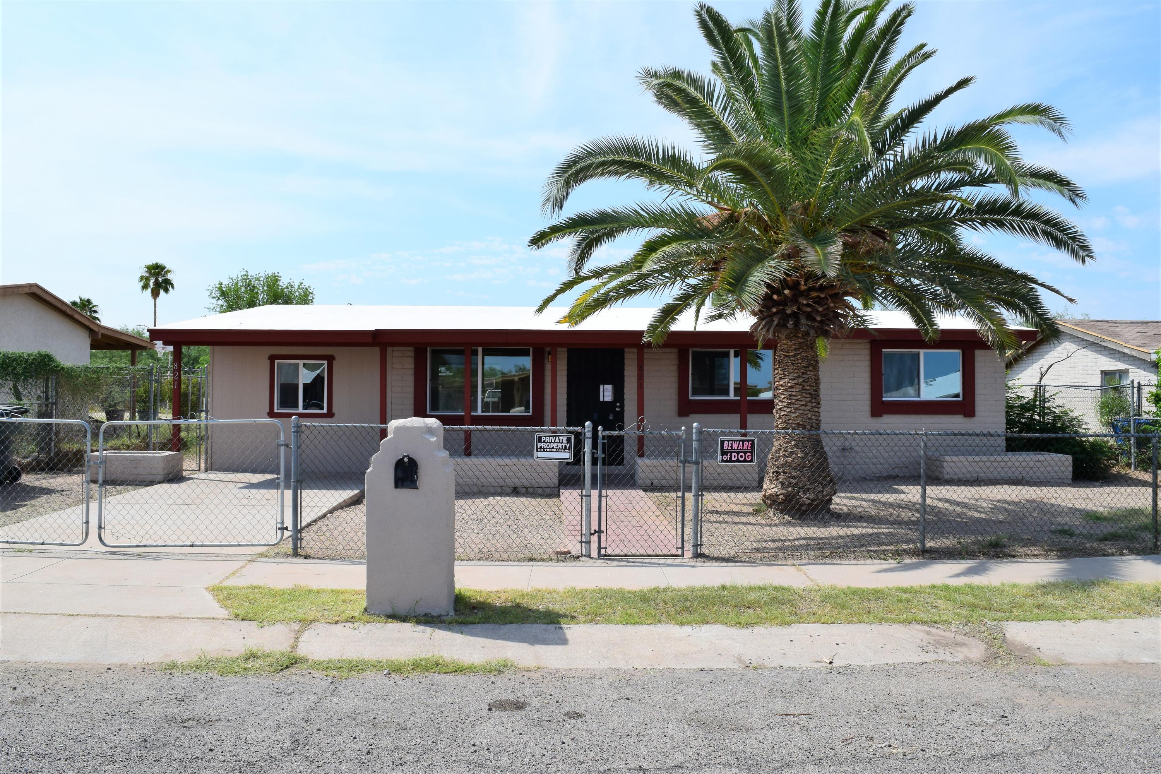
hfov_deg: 67.4
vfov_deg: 47.9
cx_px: 580
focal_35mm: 27
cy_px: 387
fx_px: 871
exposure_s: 1/500
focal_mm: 18
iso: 360
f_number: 11
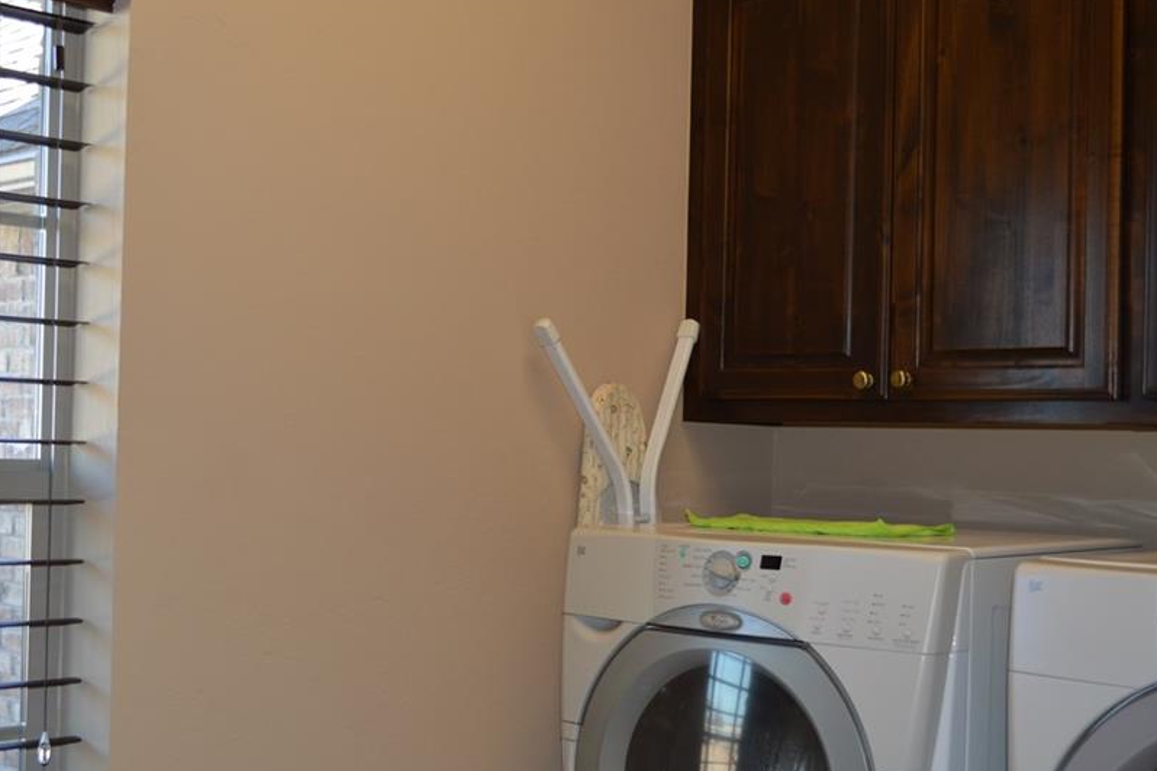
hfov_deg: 39.4
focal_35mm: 50
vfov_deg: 27.0
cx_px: 458
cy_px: 436
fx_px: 1607
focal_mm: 26
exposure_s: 1/100
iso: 400
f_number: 4.2
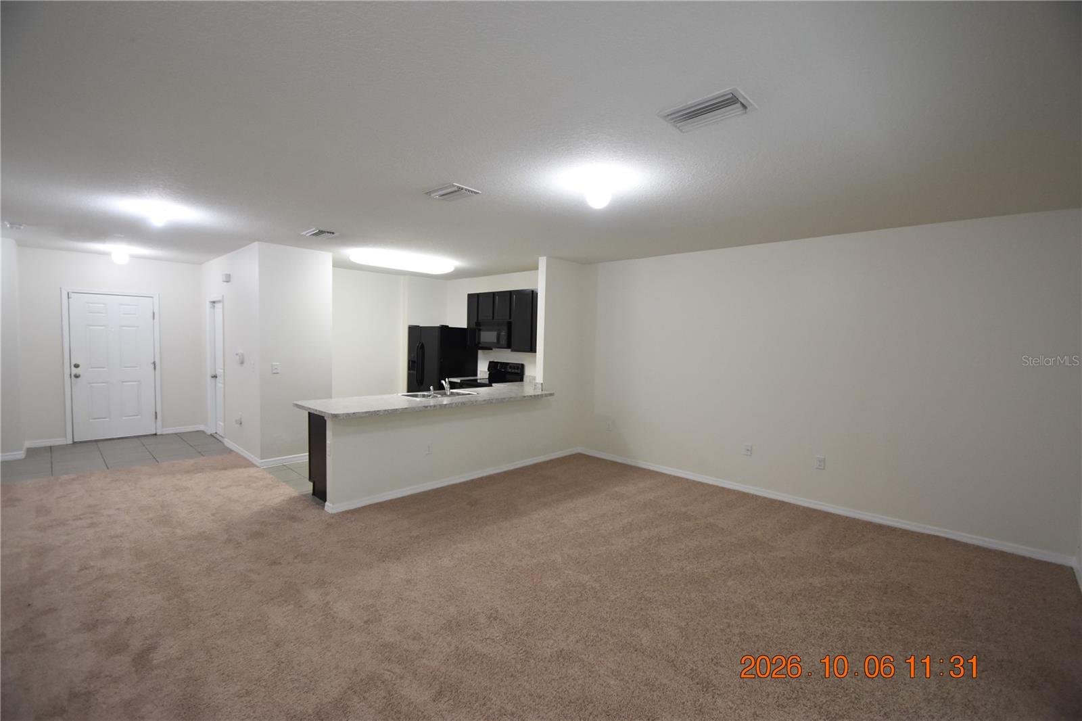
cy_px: 360
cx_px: 541
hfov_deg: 100.4
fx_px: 451
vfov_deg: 77.3
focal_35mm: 15
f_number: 3.5
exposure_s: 1/60
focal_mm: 10
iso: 1250
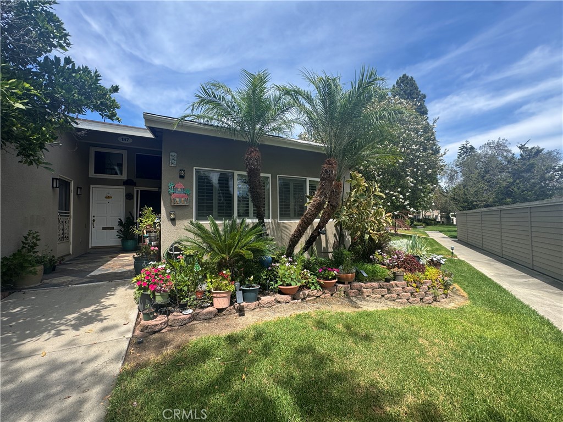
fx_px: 228
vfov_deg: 85.7
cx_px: 282
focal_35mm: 14
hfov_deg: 102.1
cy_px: 211
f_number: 2.2
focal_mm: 2.22
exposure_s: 1/512
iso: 40
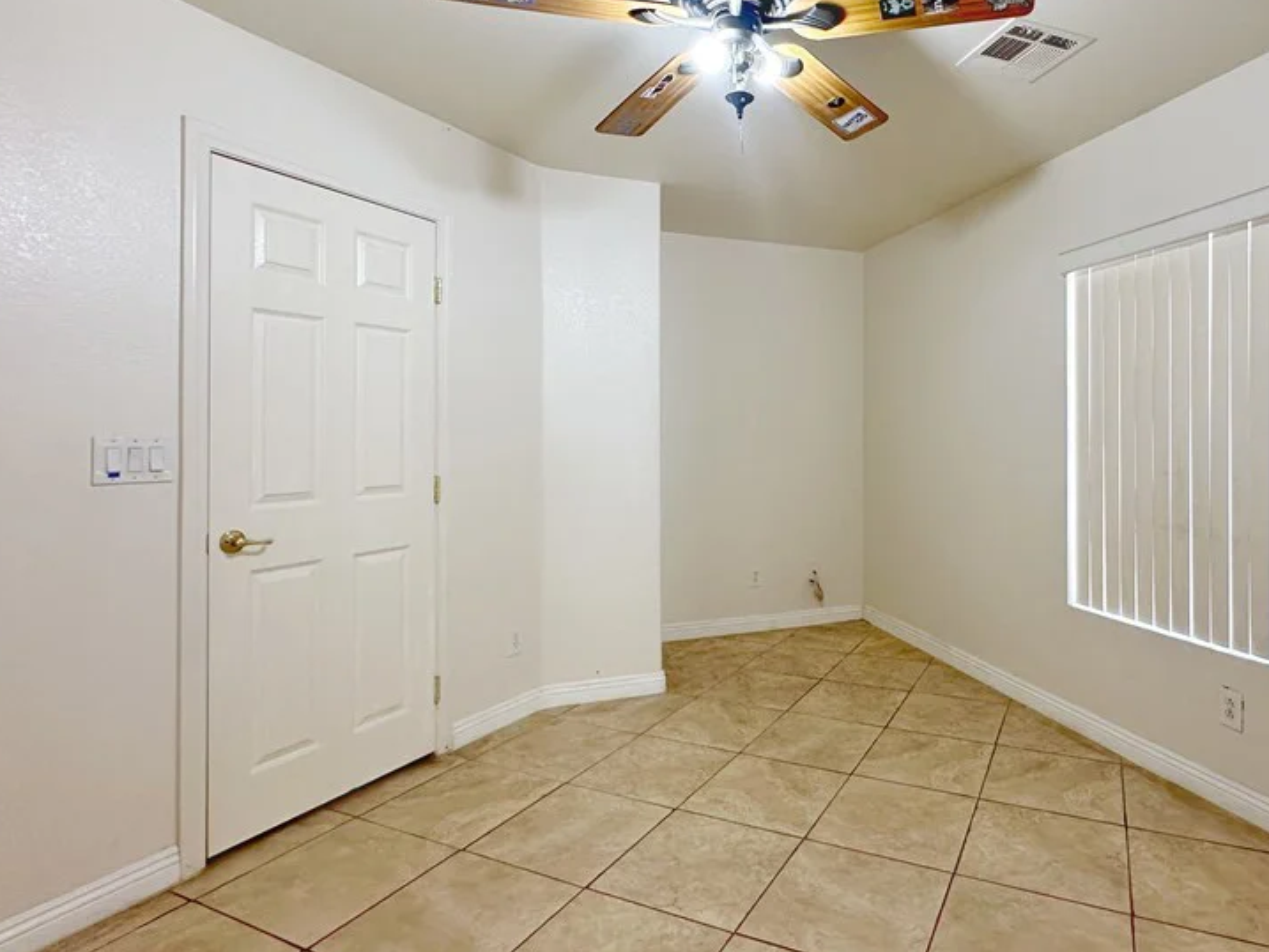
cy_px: 428
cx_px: 795
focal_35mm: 20
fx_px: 733
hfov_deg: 80.2
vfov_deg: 65.8
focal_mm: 2.22
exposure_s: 1/120
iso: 200
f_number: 2.2
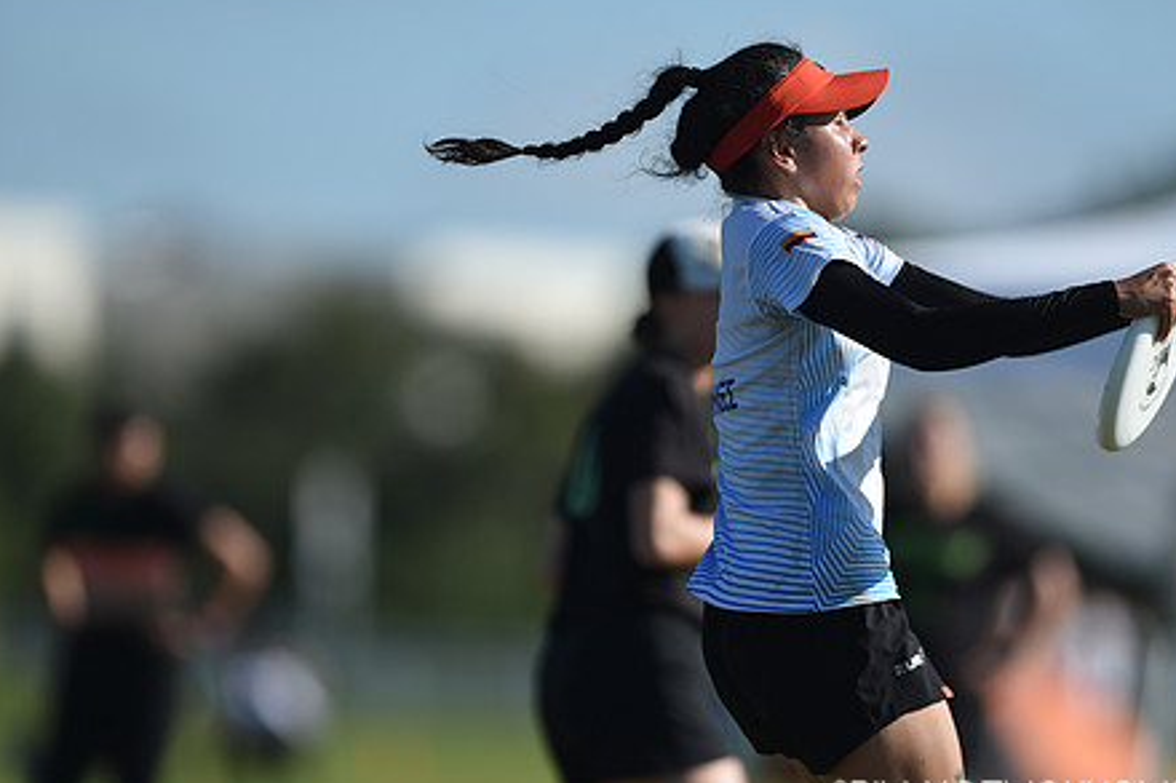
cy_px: 396
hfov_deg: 3.9
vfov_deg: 2.6
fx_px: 17208
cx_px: 660
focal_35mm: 527
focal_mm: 400
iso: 100
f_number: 2.8
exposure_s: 1/2500
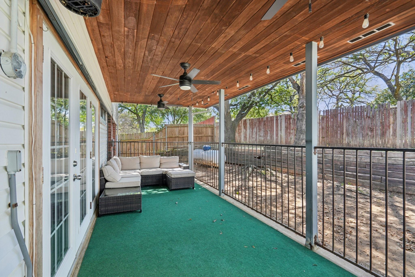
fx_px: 184
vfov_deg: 73.7
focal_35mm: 16
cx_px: 208
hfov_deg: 96.7
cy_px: 138
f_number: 8
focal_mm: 16
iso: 160
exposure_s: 1/30
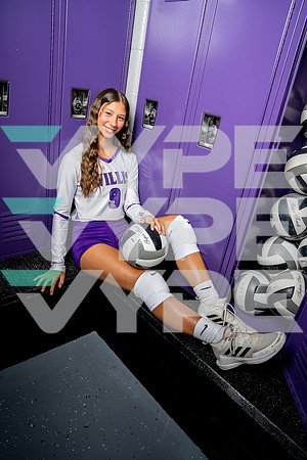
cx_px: 154
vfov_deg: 73.7
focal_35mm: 24
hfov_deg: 53.1
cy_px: 230
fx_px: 307
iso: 200
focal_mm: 24
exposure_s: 1/250
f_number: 4.5
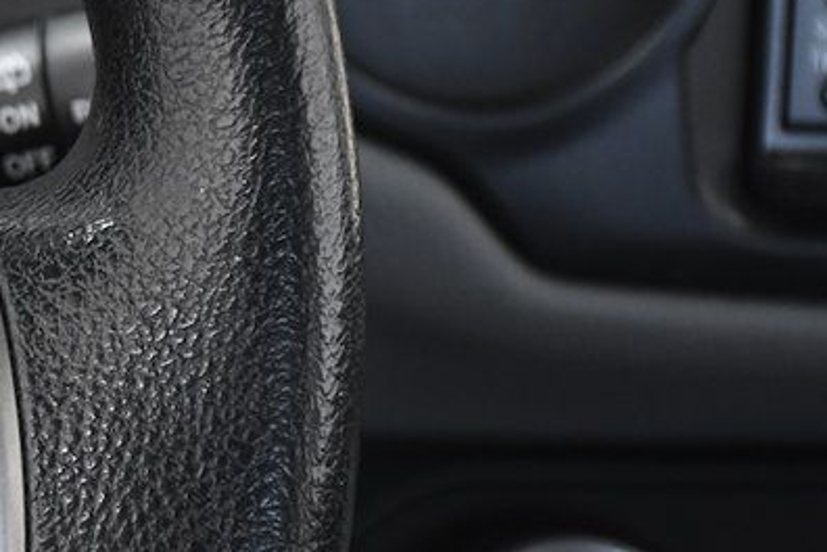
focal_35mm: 217
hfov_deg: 9.3
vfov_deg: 6.3
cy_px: 331
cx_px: -203
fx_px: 4985
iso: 2500
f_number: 4.8
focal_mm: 56
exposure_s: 1/320
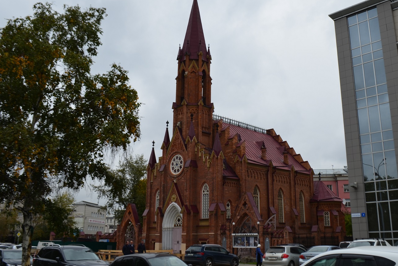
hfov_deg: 51.6
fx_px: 409
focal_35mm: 37
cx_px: 233
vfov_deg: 35.9
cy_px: 110
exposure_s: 1/125
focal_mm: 20
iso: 200
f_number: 11
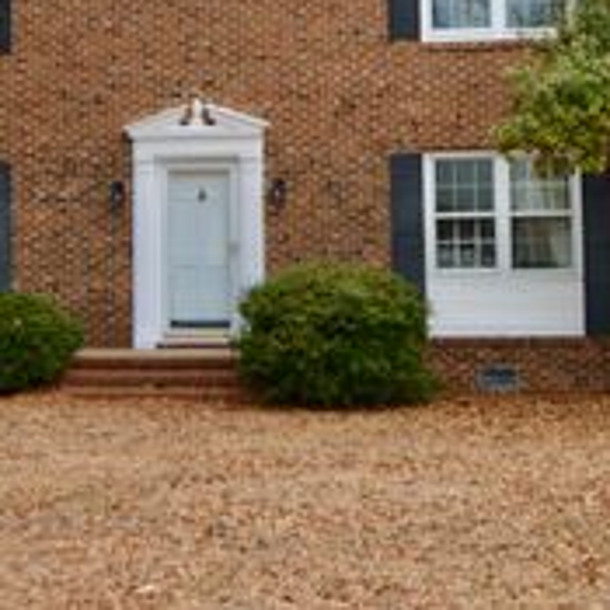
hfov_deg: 17.0
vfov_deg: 16.8
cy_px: 35
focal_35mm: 102
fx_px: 2034
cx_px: 230
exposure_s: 1/200
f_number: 4
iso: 100
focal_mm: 28
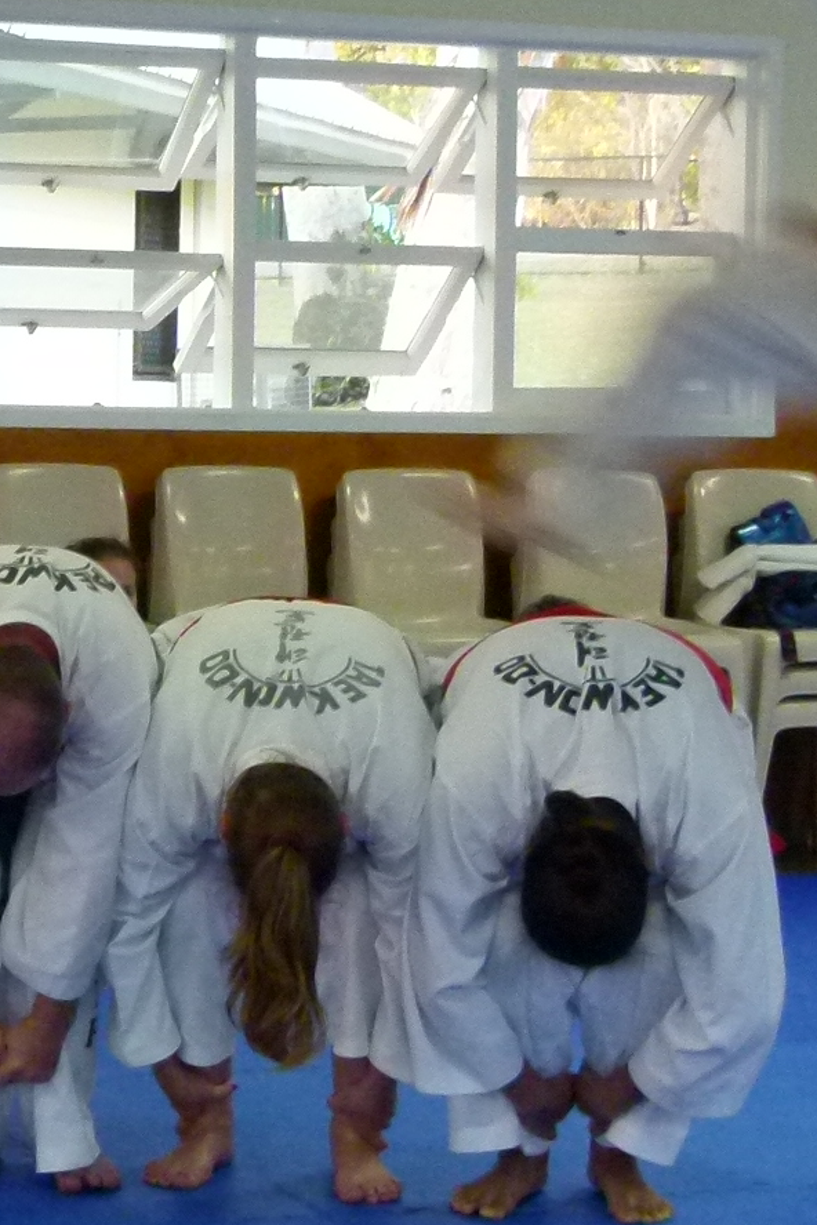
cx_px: -230
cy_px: 542
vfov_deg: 20.0
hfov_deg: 13.0
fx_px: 3472
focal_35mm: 102
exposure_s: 1/30
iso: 400
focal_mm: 6.1
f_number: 3
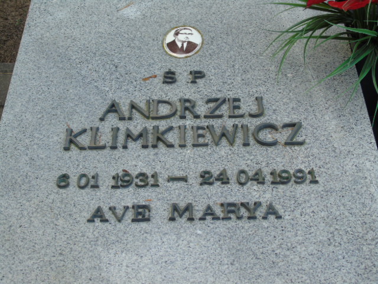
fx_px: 775
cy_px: 142
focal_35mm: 71
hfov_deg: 27.4
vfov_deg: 20.7
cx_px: 189
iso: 80
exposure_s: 1/80
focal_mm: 13
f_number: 4.7
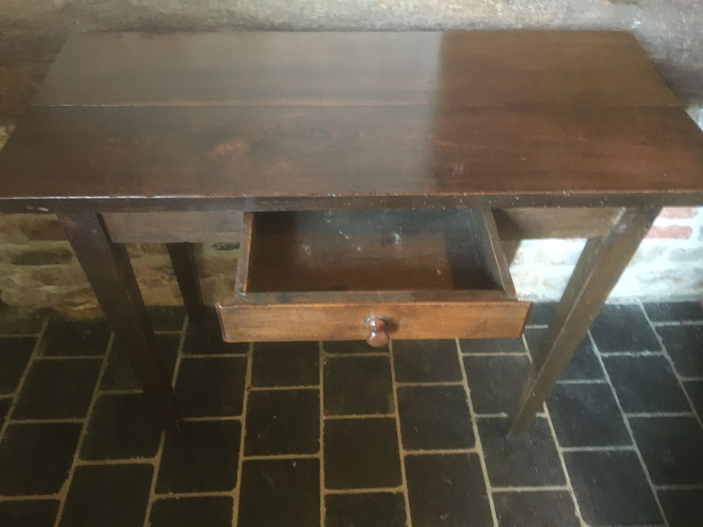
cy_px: 264
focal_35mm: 29
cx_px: 352
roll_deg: -2.3
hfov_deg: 61.7
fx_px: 589
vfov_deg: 48.2
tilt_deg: -43.5
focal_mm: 4.15
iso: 400
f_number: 2.2
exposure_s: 1/17
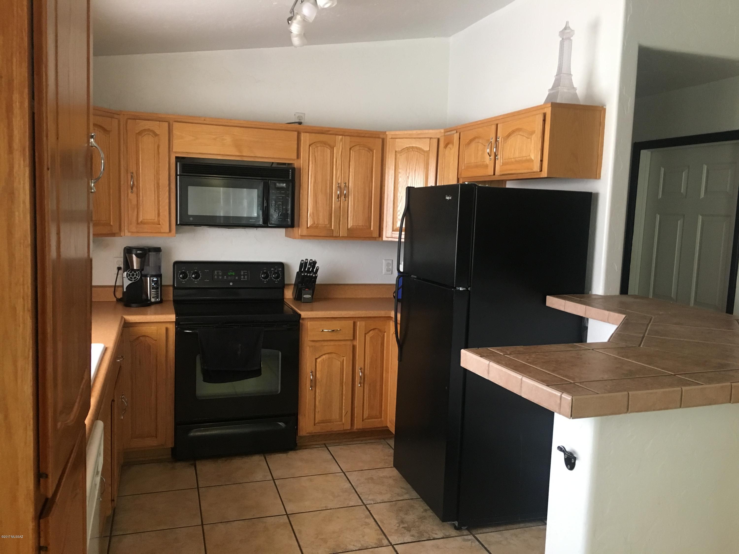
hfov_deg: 61.7
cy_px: 277
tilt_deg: -4.2
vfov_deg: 48.2
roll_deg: -1.9
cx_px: 370
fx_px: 619
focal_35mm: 29
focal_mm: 4.15
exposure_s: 1/24
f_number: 2.2
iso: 200
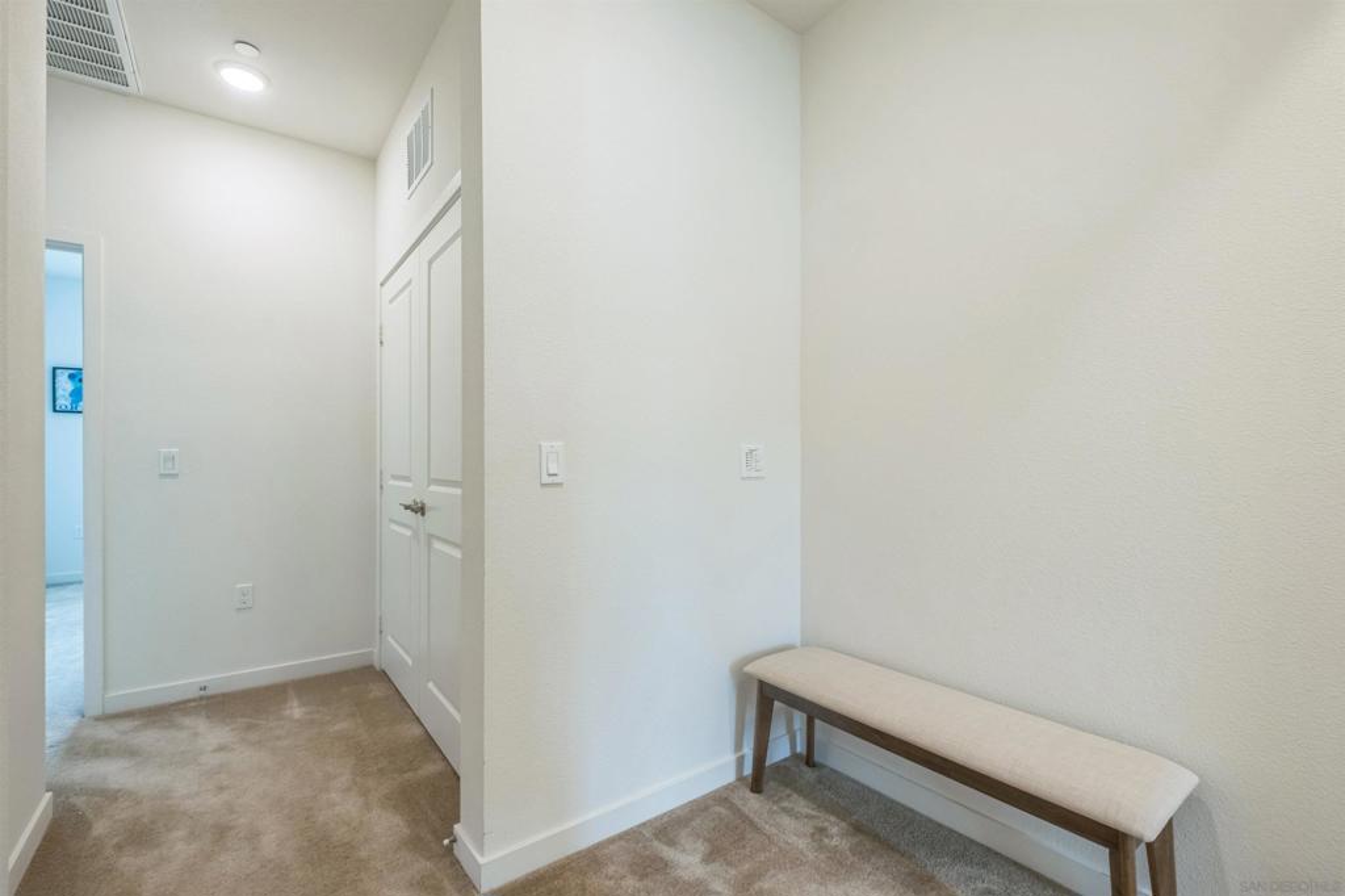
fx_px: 560
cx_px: 672
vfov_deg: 77.3
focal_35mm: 15
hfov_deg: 100.4
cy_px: 448
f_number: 8
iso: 400
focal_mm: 10
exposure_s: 1/18
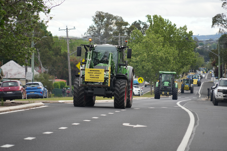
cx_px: 114
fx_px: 1513
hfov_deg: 8.6
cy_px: 76
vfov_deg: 5.7
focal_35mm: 240
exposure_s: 1/250
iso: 320
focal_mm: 240
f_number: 6.3
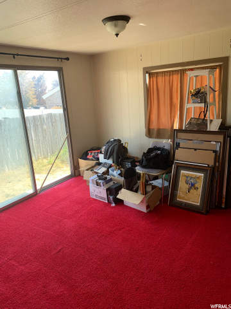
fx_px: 231
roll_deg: +3.8
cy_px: 154
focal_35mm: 26
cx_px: 116
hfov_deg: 53.1
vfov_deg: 67.3
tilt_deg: -11.9
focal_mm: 4.25
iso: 40
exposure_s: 1/122
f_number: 1.8
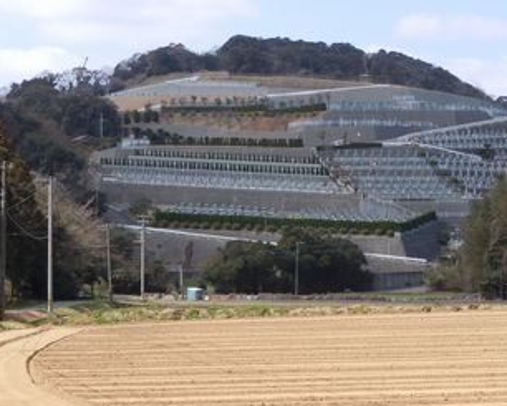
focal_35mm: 111
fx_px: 1666
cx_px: 300
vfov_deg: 13.9
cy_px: 212
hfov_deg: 17.3
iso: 100
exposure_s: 1/320
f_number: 5.3
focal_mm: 15.6
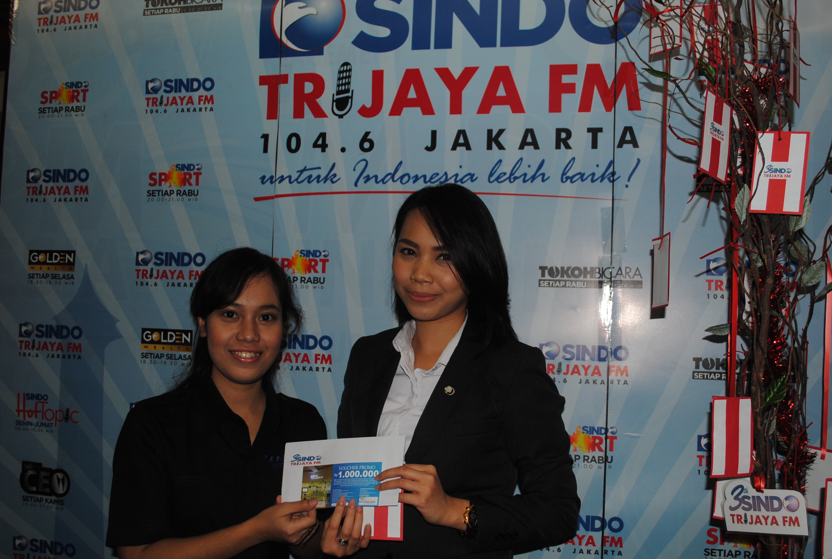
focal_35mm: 31
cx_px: 461
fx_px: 718
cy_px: 304
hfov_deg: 60.0
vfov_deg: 42.5
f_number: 3.5
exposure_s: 1/60
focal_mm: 18
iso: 200
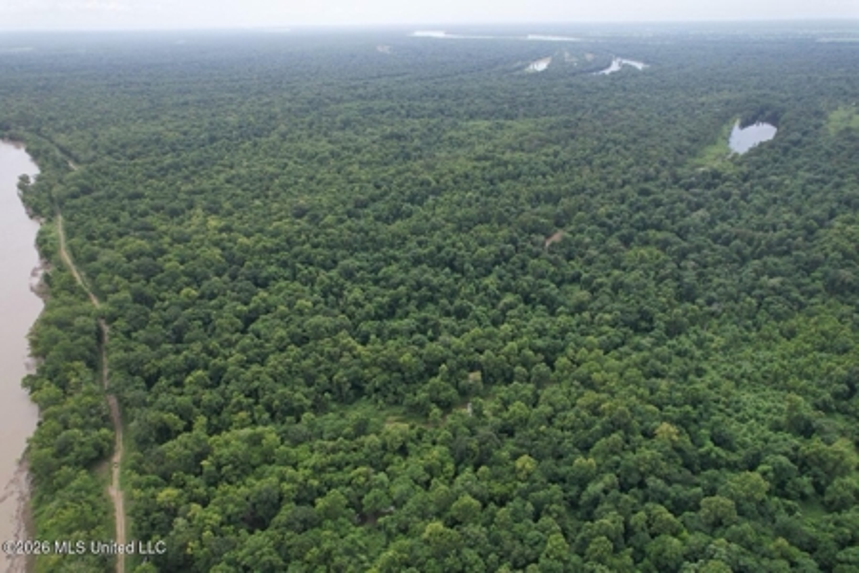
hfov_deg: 78.6
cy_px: 286
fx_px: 525
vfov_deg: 57.2
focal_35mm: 22
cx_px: 430
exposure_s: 1/1250
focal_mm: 8.38
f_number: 2.8
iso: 140
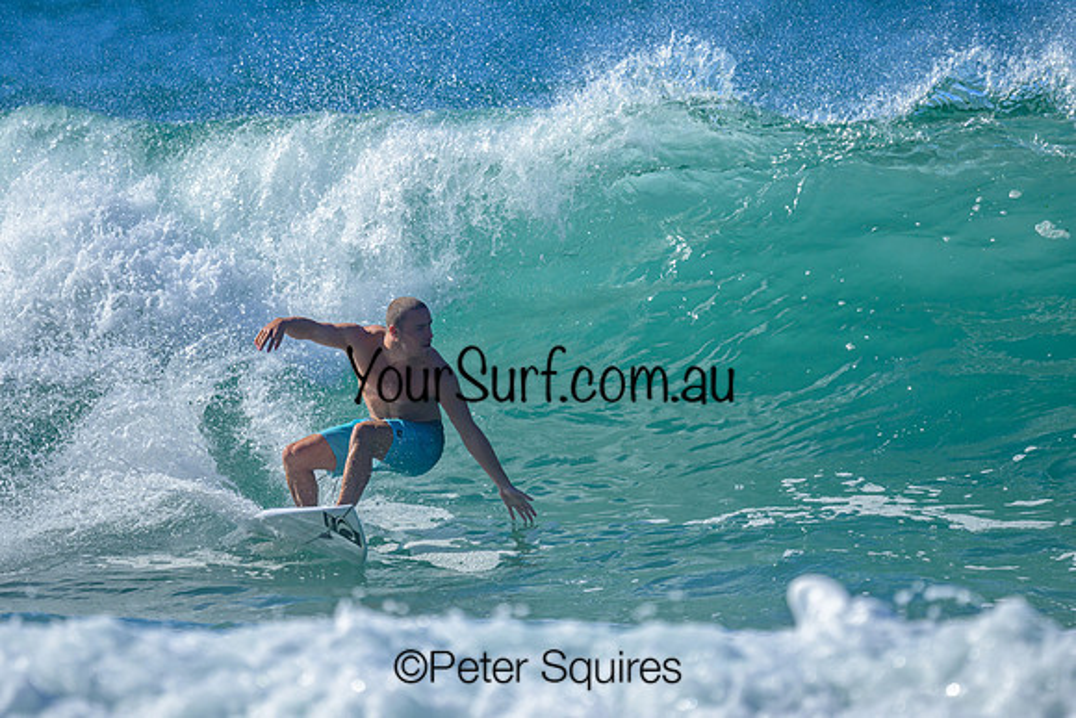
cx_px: 433
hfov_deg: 1.9
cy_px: 298
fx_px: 32057
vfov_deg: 1.3
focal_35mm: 1072
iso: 200
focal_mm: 800
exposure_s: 1/2000
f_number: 6.3
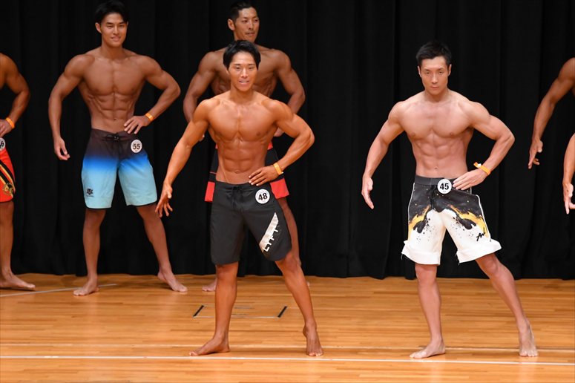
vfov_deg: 4.8
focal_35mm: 285
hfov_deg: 7.2
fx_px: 4550
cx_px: 288
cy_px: 192
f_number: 5.6
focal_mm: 190
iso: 4000
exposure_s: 1/400
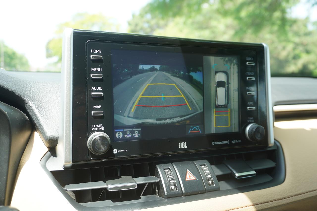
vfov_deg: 43.6
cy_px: 106
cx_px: 158
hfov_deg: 61.9
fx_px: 264
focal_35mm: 30
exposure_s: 1/60
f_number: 4
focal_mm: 20
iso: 100
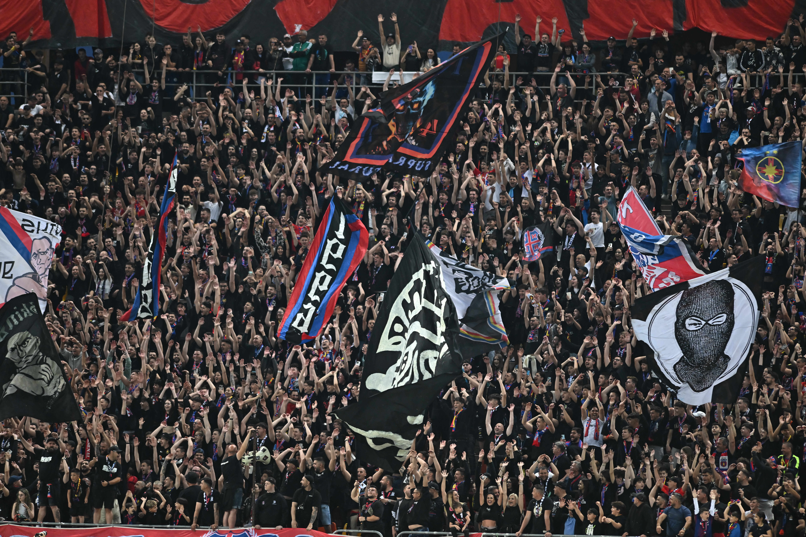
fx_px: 6717
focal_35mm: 300
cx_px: 403
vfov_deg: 4.6
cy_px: 268
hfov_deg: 6.9
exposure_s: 1/800
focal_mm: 300
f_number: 2.8
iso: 2000
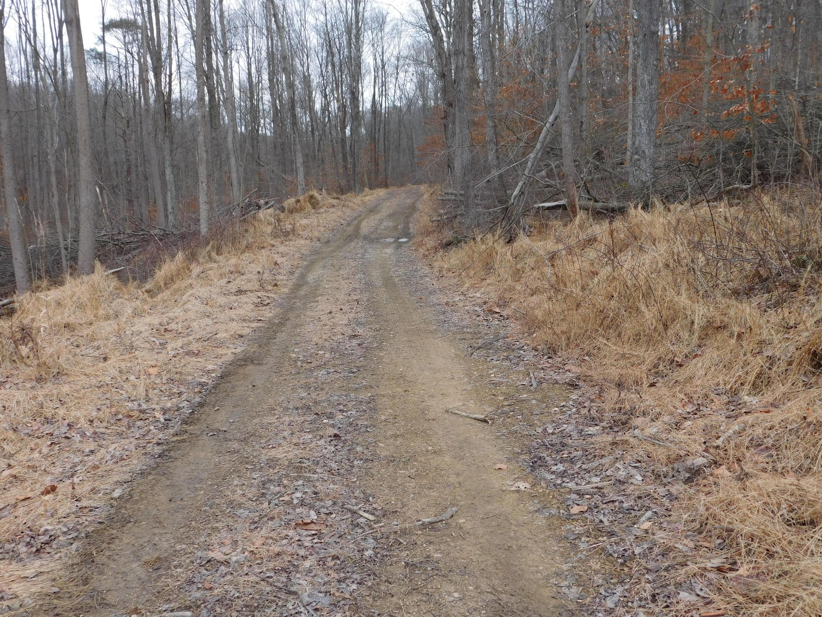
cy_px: 308
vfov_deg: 39.7
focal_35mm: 36
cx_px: 411
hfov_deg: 51.4
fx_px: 855
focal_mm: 6.3
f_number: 3.5
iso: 125
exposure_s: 1/160
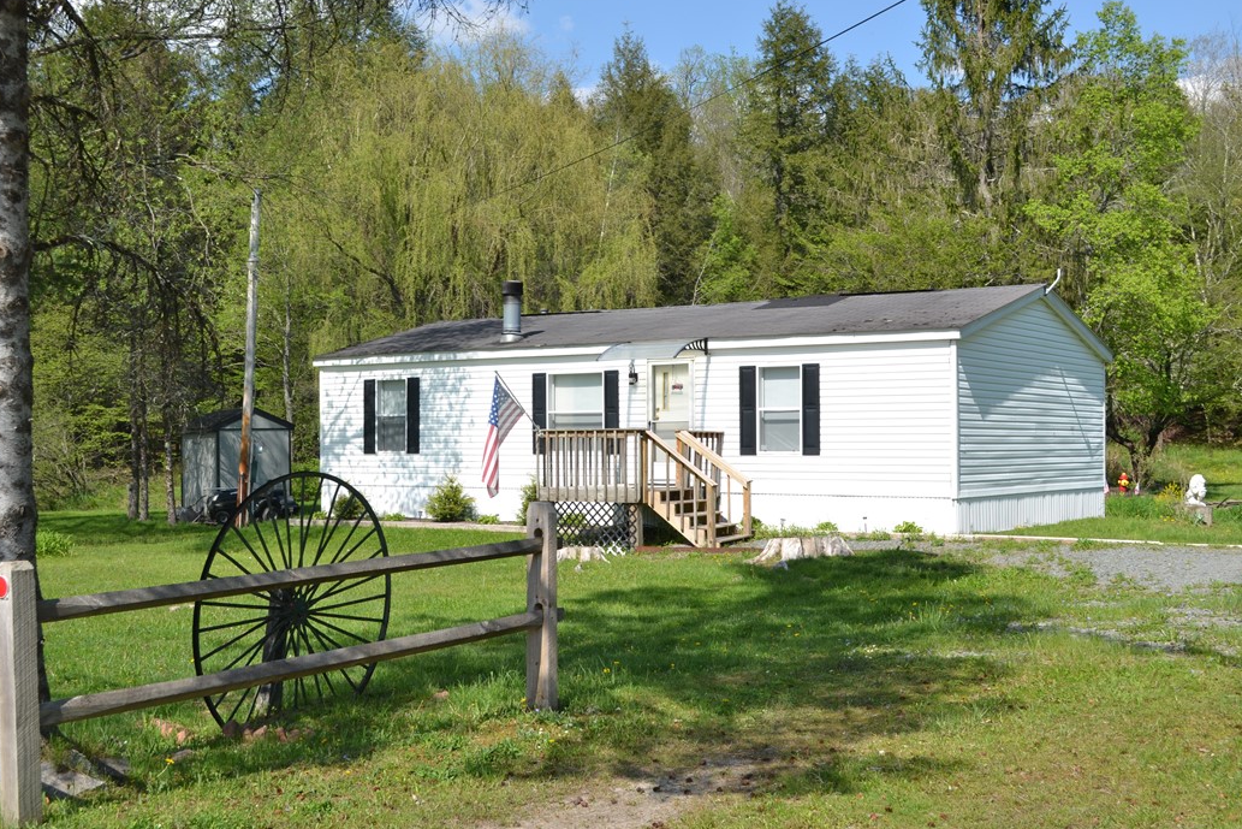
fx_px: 1415
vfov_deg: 32.6
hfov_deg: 47.4
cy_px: 398
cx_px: 596
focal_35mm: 41
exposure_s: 1/200
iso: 100
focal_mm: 26
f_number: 7.1
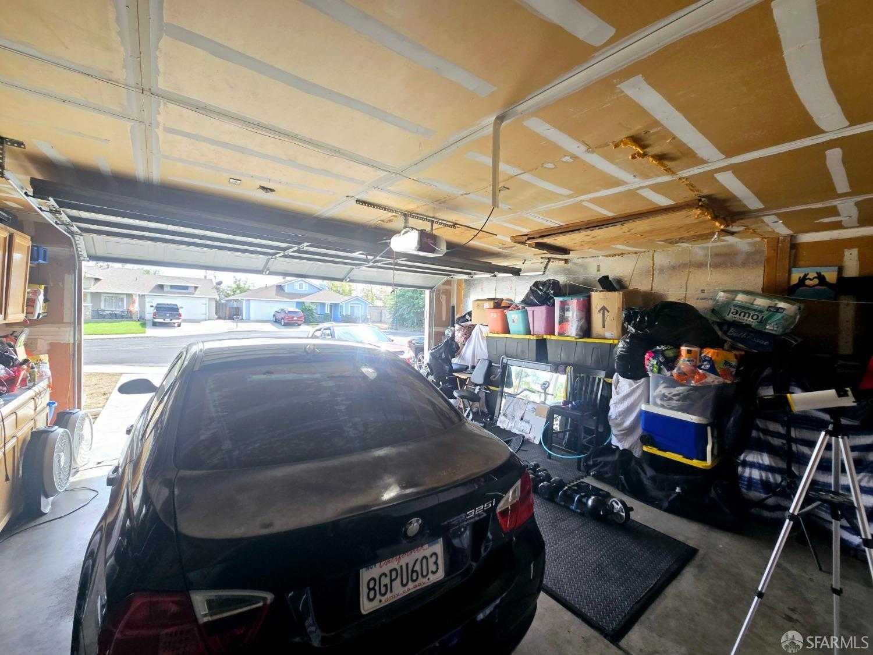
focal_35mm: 13
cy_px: 328
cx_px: 436
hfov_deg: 106.2
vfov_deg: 89.9
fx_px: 328
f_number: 2.2
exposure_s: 1/125
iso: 50
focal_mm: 2.2
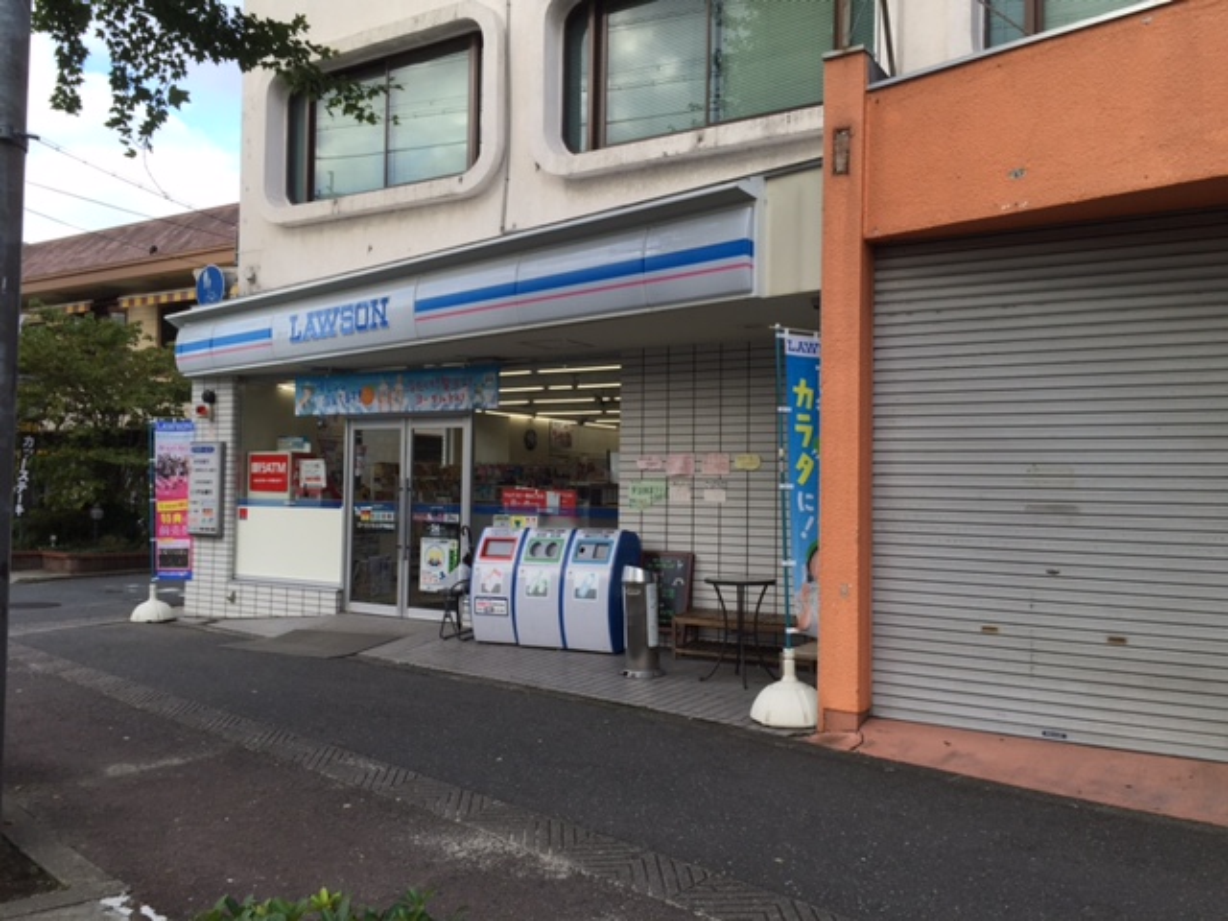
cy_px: 460
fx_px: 1029
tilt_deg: +1.1
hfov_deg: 61.7
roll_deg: -1.6
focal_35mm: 29
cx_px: 614
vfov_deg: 48.2
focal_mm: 4.15
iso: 32
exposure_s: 1/319
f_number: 2.2
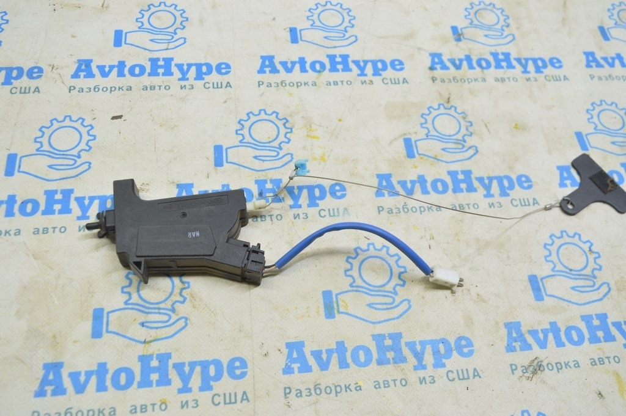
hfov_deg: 55.1
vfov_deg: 38.3
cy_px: 208
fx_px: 599
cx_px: 313
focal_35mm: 34
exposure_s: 1/20
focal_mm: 23
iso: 400
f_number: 5.6
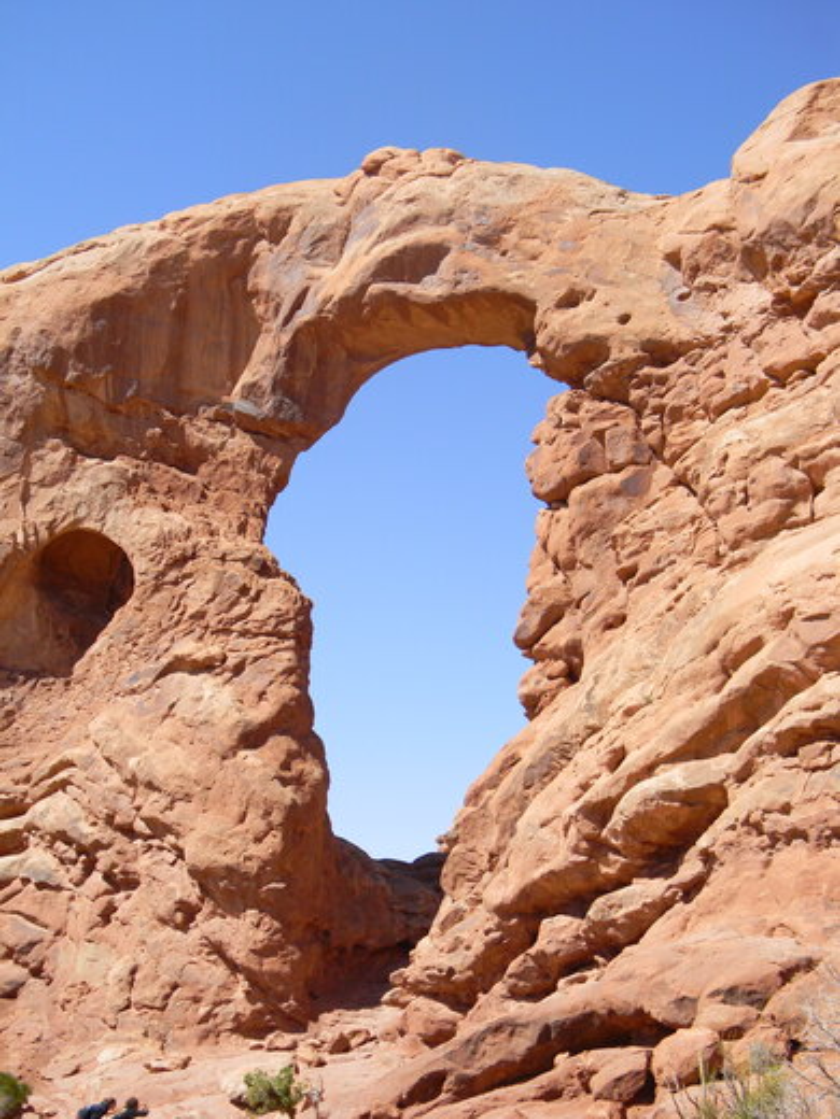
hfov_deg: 35.1
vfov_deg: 45.8
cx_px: 420
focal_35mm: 41
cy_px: 560
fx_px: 1327
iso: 80
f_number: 7.6
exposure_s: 1/204
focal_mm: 7.3
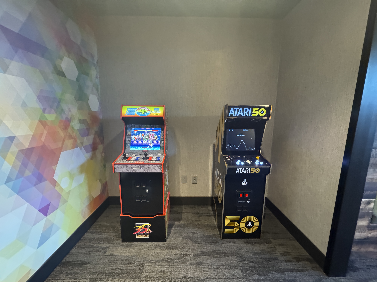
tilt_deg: -8.8
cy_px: 141
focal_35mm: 14
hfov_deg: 102.1
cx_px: 188
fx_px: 152
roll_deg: -0.4
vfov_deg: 85.7
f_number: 2.2
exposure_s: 1/60
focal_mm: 2.22
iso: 1250
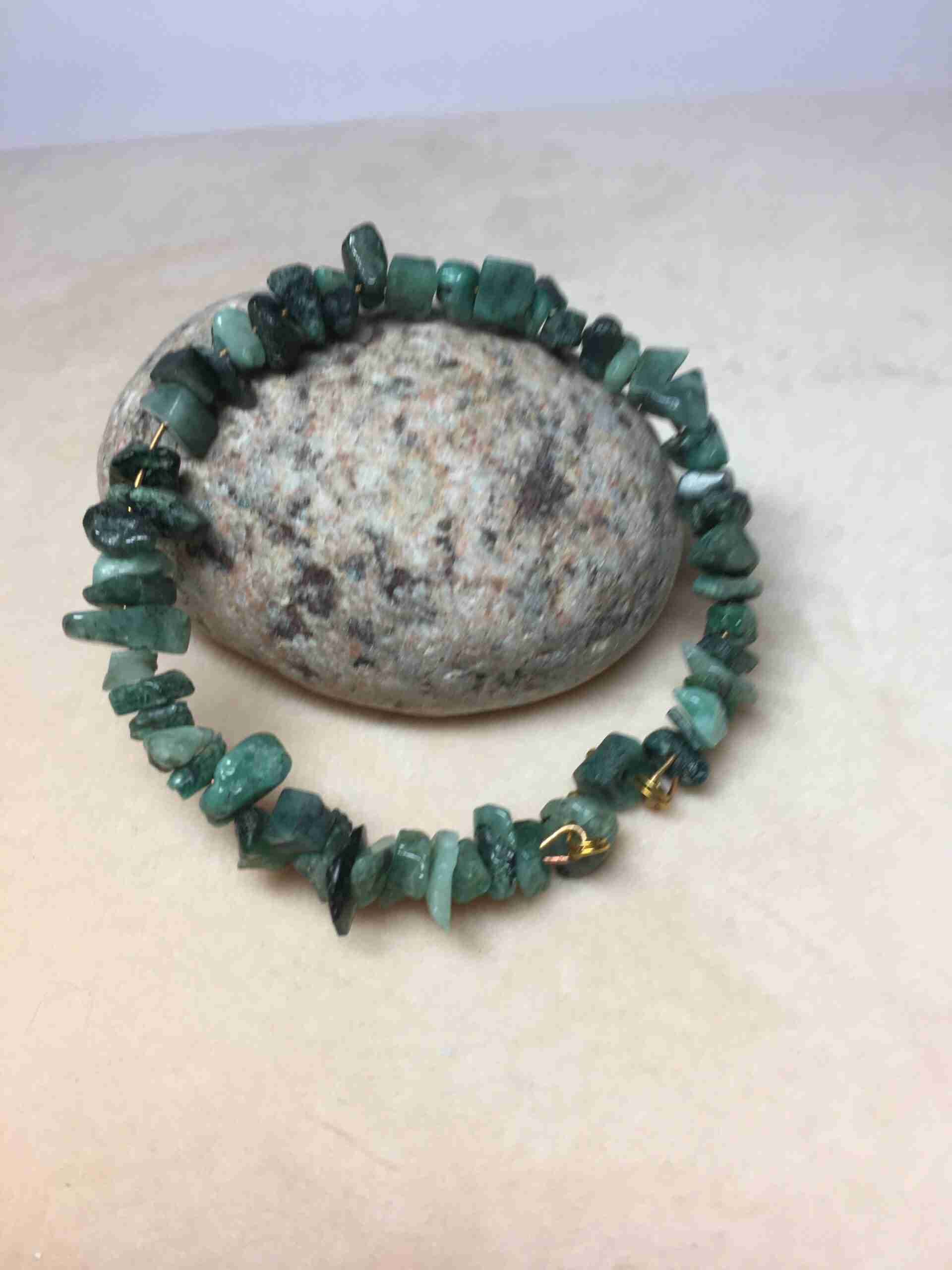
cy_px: 635
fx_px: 1063
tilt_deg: -45.9
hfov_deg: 48.2
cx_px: 476
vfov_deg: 61.7
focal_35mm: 29
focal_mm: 4.15
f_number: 2.2
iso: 32
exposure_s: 1/100
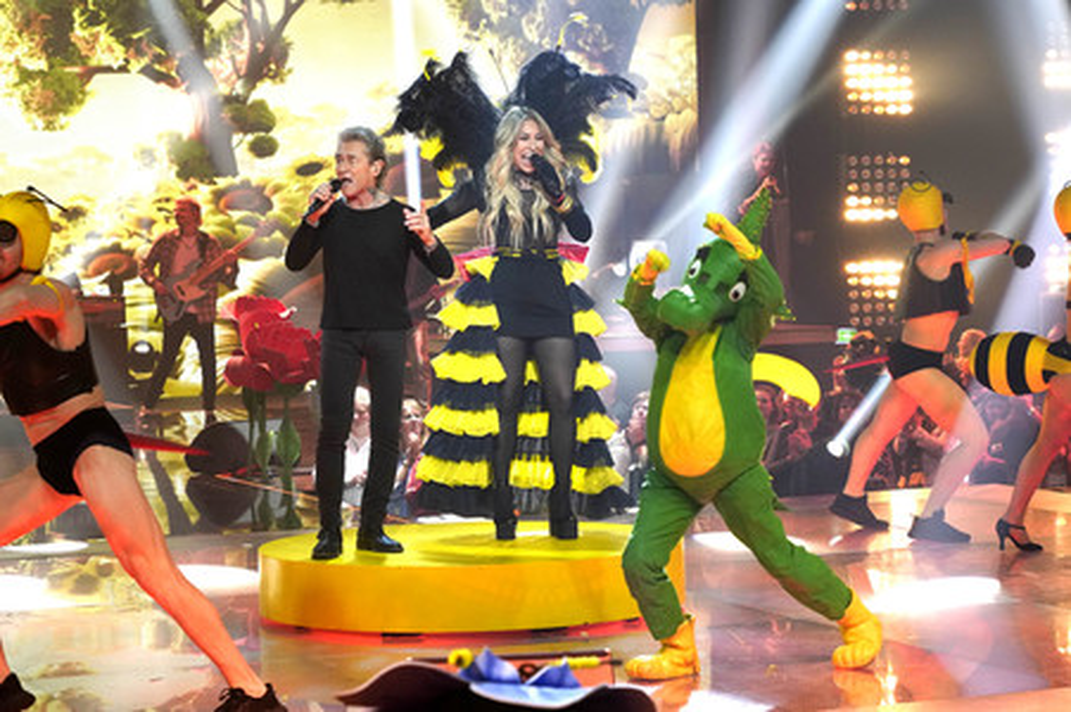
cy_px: 356
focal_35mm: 86
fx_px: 2557
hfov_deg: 23.7
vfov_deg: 15.9
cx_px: 536
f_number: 5.6
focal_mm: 86
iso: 3200
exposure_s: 1/200
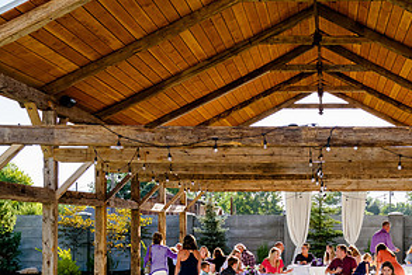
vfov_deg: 20.1
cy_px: 225
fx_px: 768
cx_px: 289
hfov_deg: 29.7
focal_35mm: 67
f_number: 6.3
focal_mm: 32
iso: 400
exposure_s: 1/500
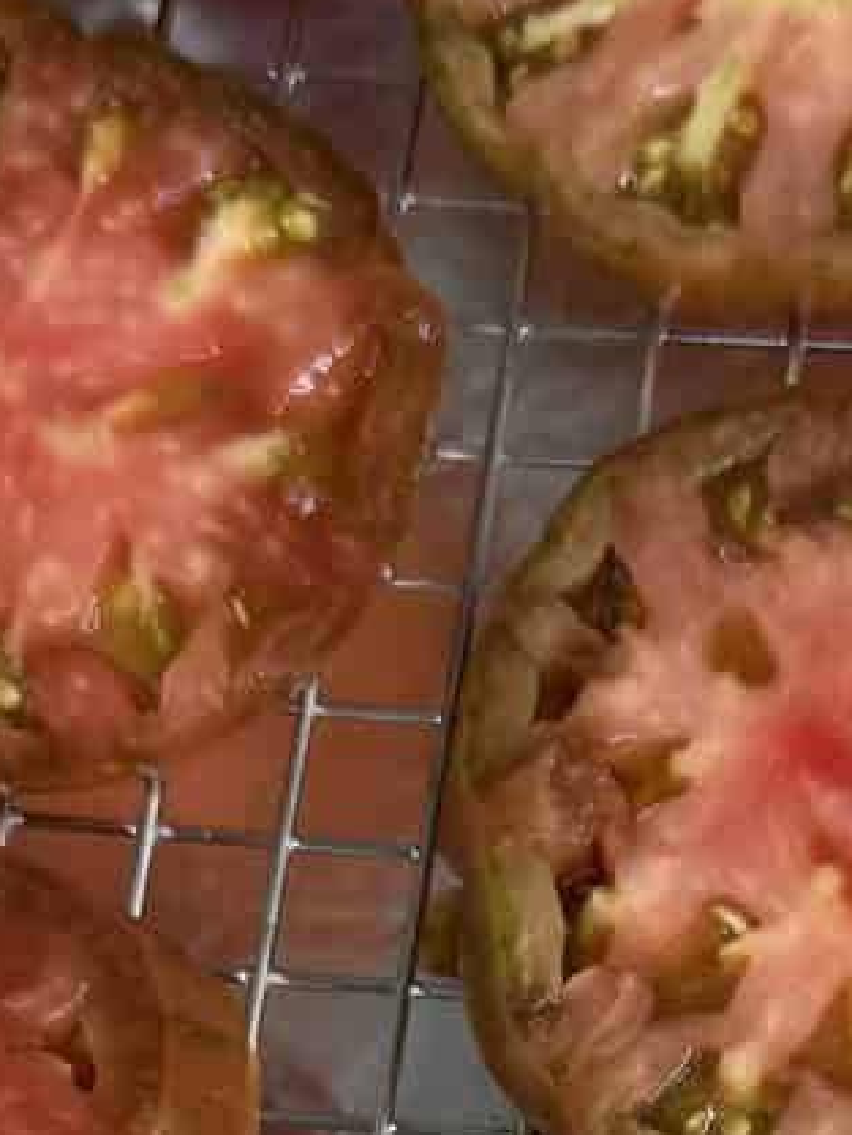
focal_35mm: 92
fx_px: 3018
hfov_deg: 15.9
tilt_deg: -75.1
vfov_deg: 19.4
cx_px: 746
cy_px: 1543
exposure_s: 1/322
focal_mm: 6.76
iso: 80
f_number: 1.78
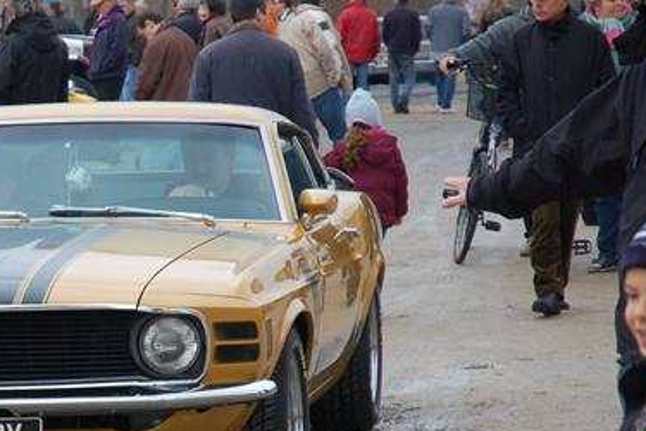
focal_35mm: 202
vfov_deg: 6.8
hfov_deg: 10.1
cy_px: 372
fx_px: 3624
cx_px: 49
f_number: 4.5
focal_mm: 70
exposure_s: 1/320
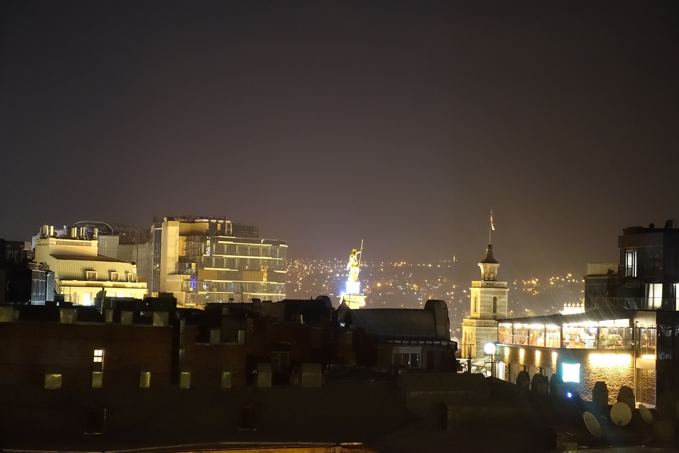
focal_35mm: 70
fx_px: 1320
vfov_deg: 19.5
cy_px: 226
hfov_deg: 28.8
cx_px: 340
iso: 3200
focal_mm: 25.64
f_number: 2.8
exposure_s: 1/5
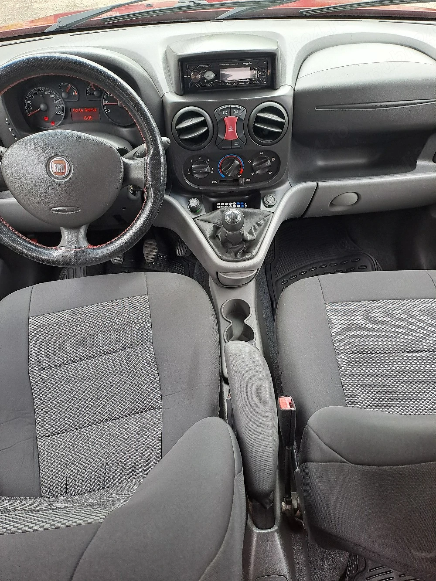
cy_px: 290
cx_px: 218
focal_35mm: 25
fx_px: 420
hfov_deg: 54.9
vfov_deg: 69.4
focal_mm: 4.65
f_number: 1.8
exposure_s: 1/100
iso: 50
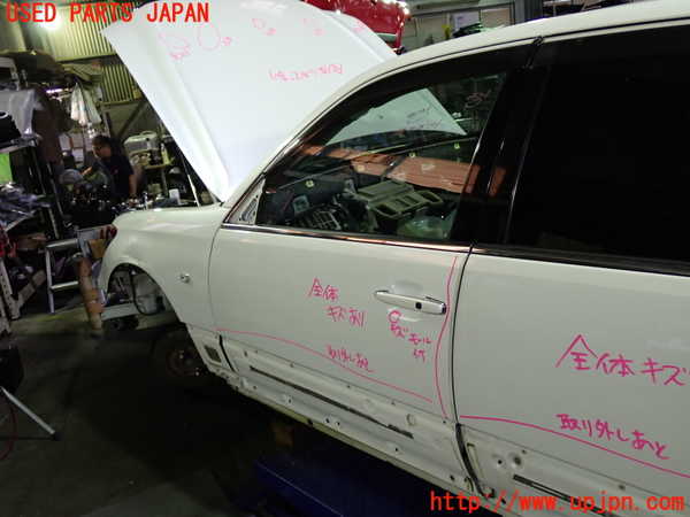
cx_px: 345
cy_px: 258
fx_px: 638
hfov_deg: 56.8
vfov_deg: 44.2
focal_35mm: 32
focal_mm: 5.79
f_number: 2.4
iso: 200
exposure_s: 1/30
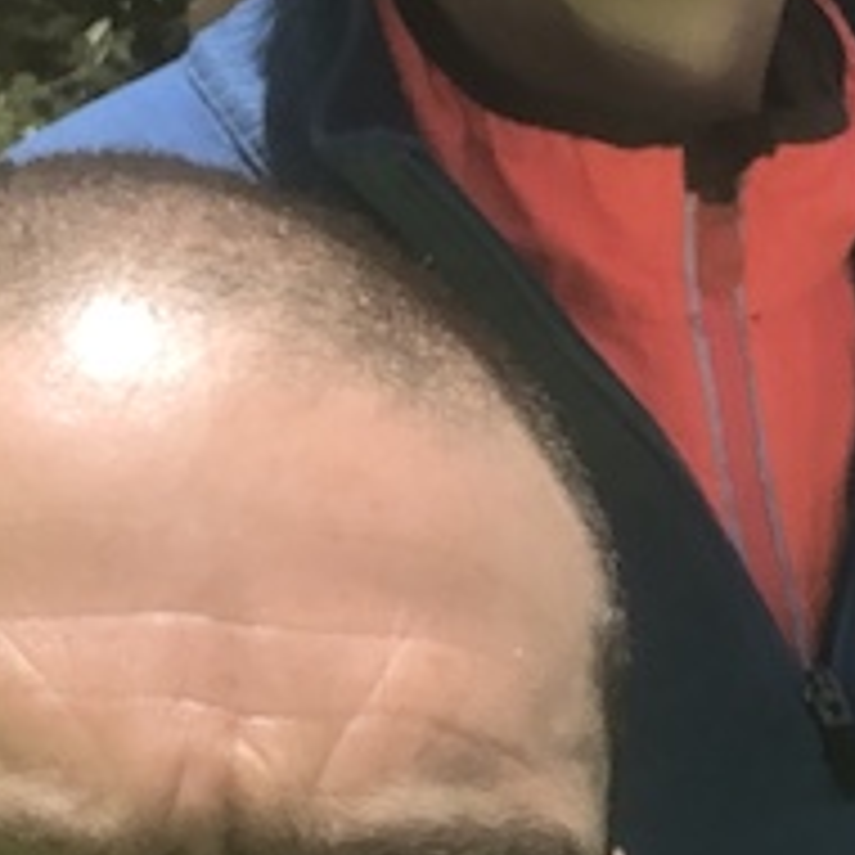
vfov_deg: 10.8
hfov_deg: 10.3
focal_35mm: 161
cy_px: 236
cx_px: 1503
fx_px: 4499
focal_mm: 2.87
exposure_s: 1/637
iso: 20
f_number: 2.2
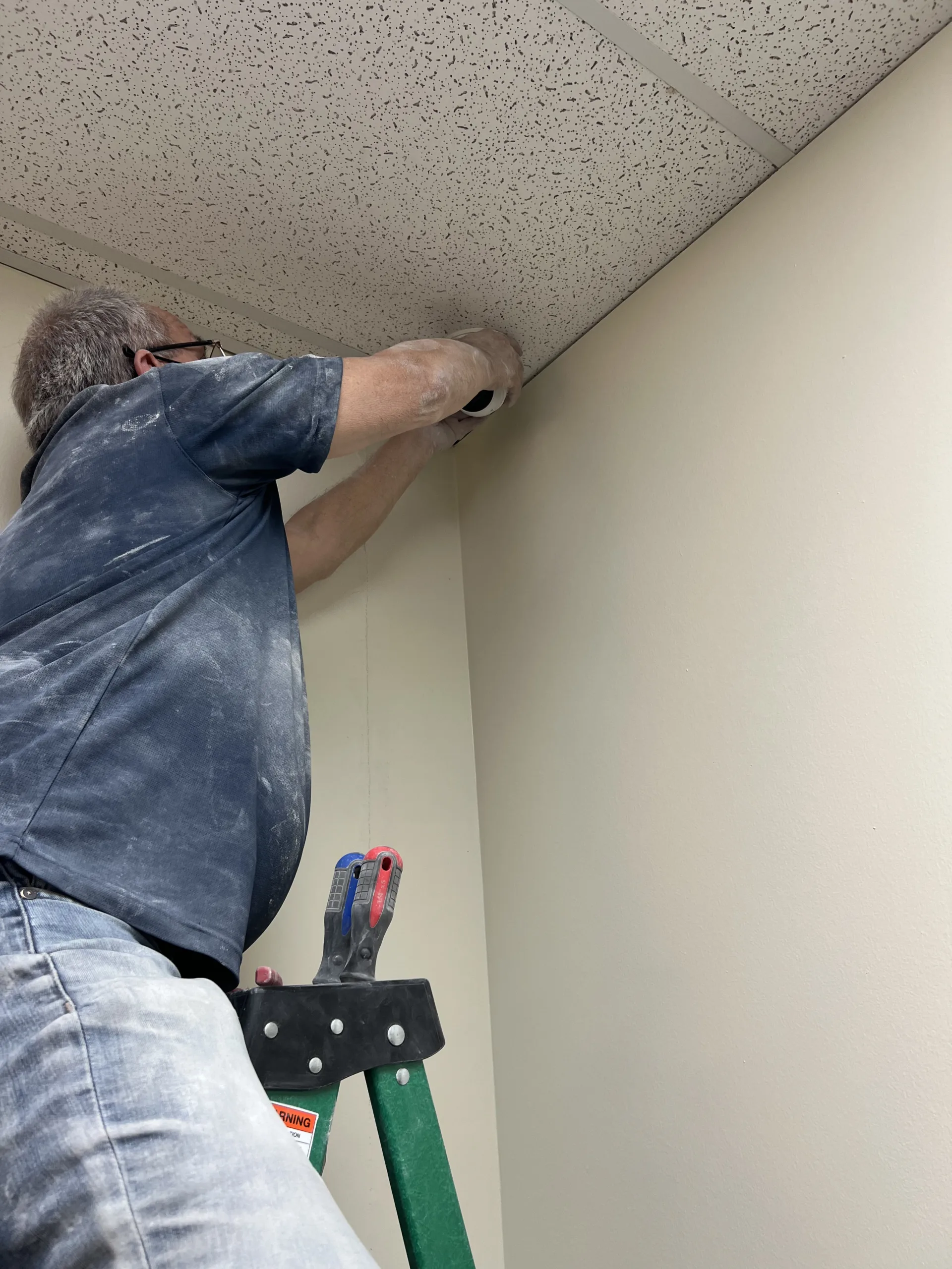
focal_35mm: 26
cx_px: 476
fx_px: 953
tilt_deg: +22.9
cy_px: 634
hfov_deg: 53.1
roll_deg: +4.4
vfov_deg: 67.3
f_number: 1.5
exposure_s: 1/60
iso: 64
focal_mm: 5.7
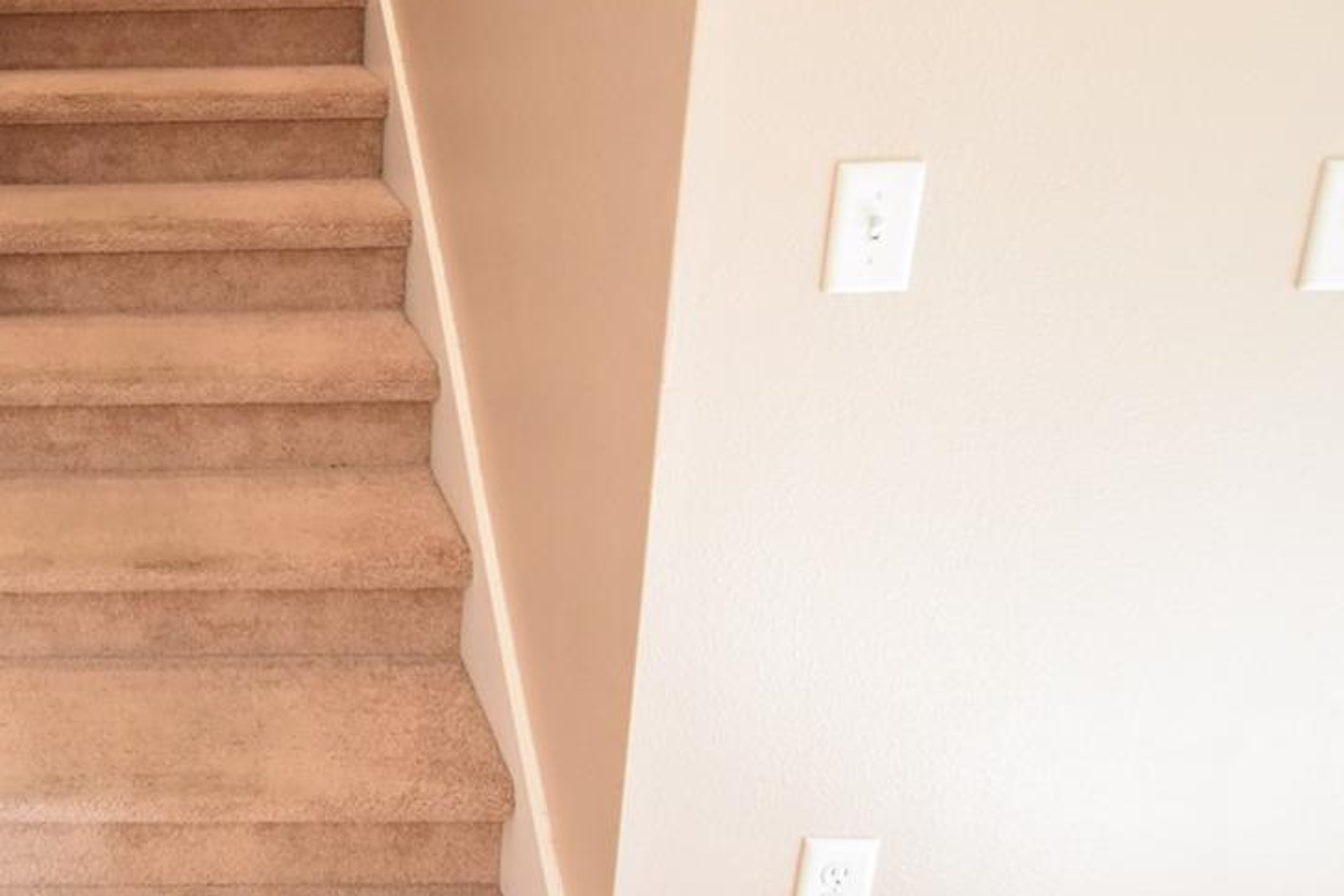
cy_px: 227
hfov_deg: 50.7
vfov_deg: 39.0
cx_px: 133
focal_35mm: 33
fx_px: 1232
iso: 2800
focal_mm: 10
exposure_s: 1/60
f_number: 3.5
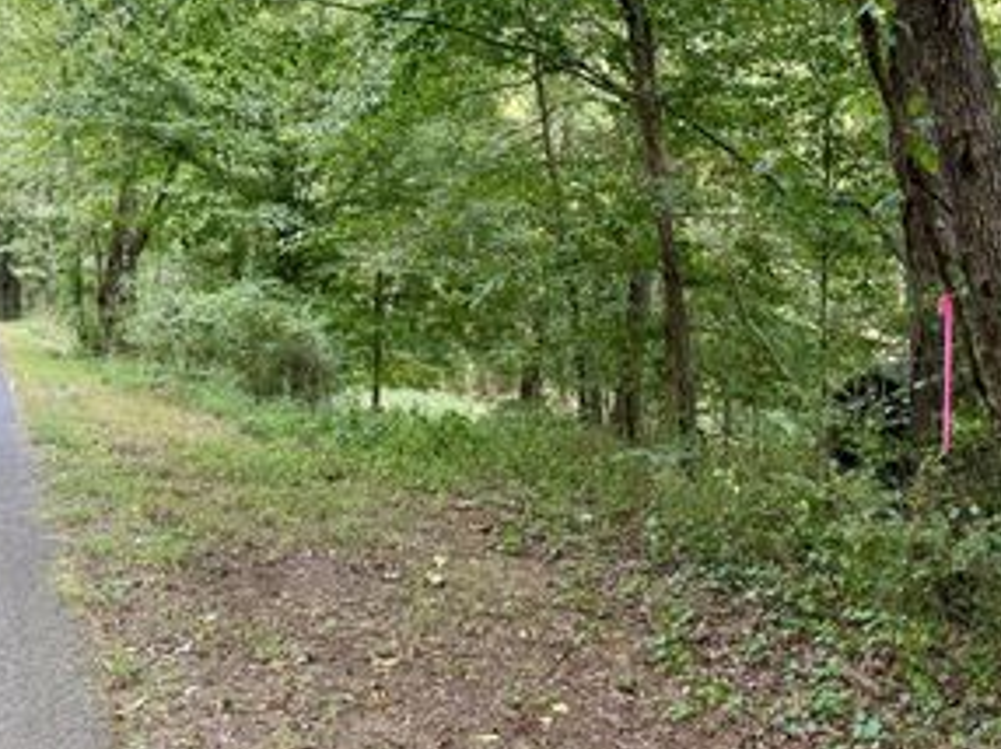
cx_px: 595
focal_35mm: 42
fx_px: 1214
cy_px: 324
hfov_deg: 44.6
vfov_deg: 34.2
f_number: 1.78
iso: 250
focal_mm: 6.76
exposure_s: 1/60
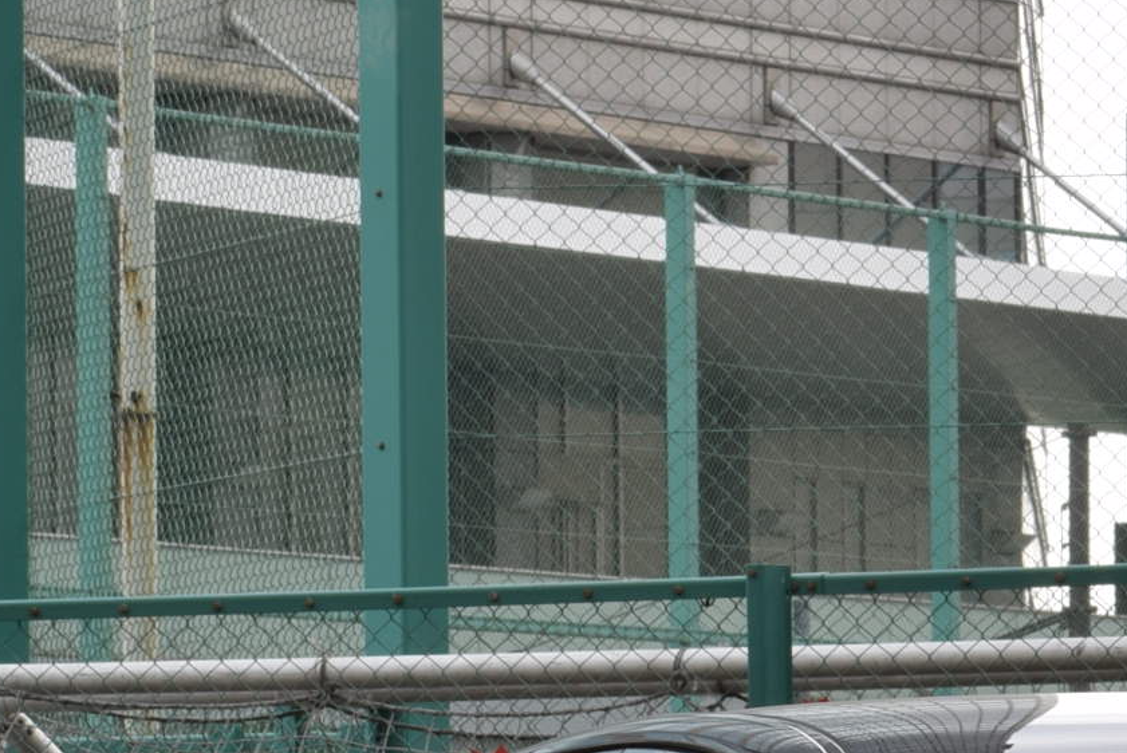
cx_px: 1623
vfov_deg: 3.0
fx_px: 14215
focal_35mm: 454
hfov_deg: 4.5
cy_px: 1054
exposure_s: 1/25
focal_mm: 85
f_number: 18
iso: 100
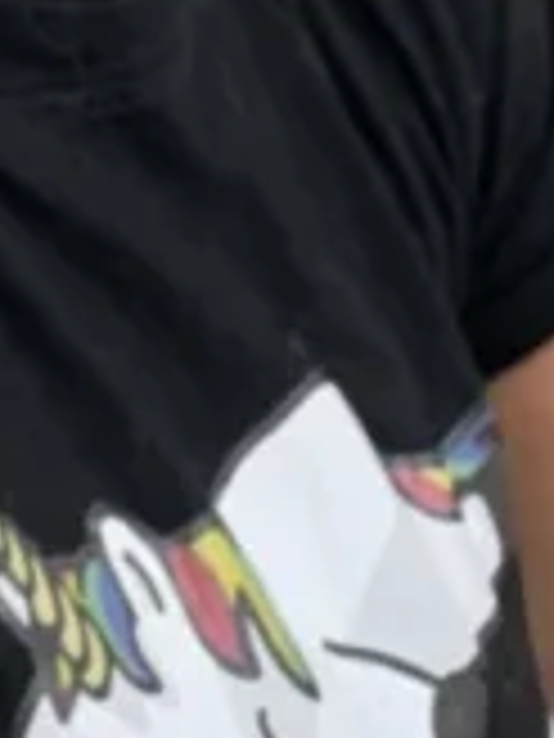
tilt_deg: -13.9
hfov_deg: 9.1
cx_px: 54
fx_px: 3457
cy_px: -608
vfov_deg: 11.3
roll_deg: +3.9
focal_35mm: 162
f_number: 1.8
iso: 64
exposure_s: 1/121
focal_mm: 4.25
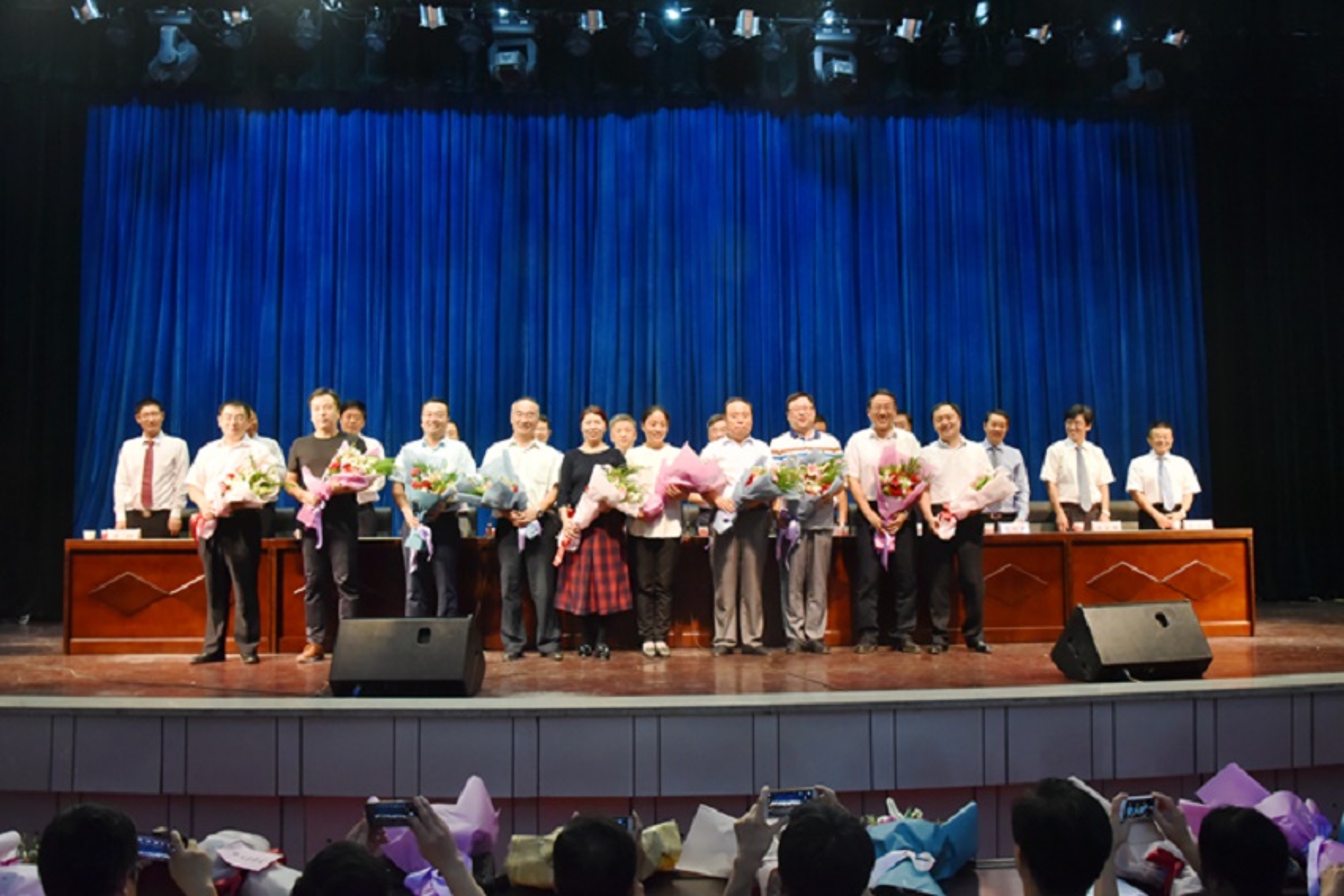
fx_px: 1195
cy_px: 448
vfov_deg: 41.1
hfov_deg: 58.7
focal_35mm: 32
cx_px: 672
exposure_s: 1/80
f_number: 8
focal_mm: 32
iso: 2500
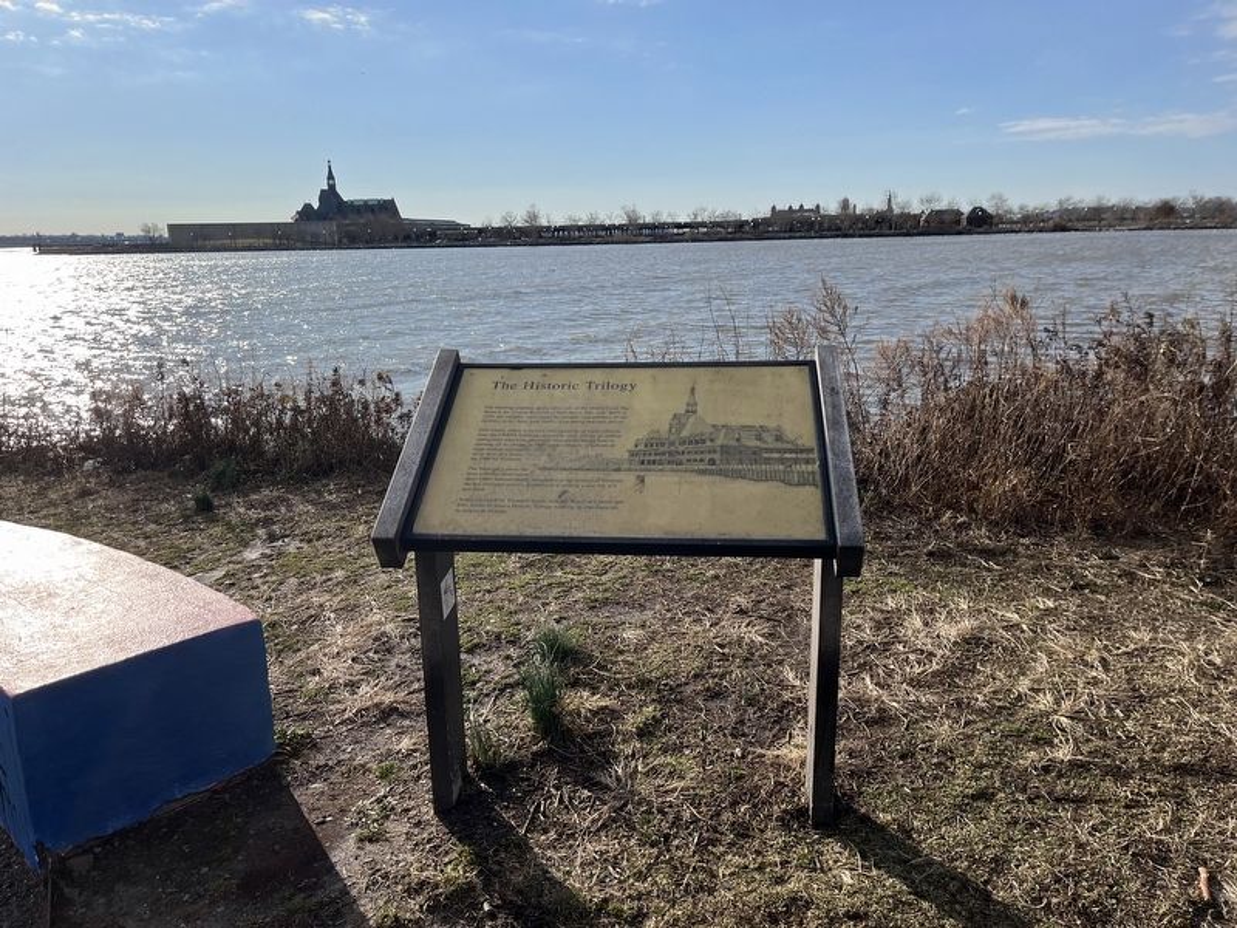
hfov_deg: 67.3
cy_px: 464
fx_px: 929
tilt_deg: -15.0
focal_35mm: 26
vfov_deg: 53.1
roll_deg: +0.2
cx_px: 618
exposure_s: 1/5076
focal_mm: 5.1
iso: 50
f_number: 1.6
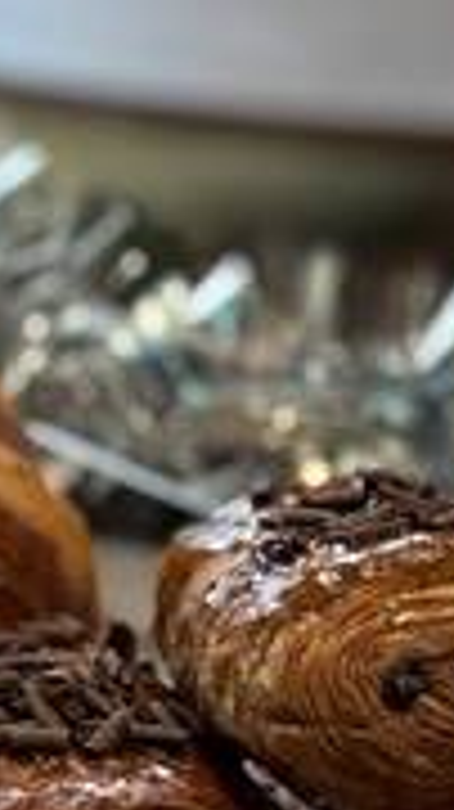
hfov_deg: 5.7
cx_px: 31
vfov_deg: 10.1
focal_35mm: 213
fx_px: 4567
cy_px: 385
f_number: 1.78
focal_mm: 6.76
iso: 100
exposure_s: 1/120
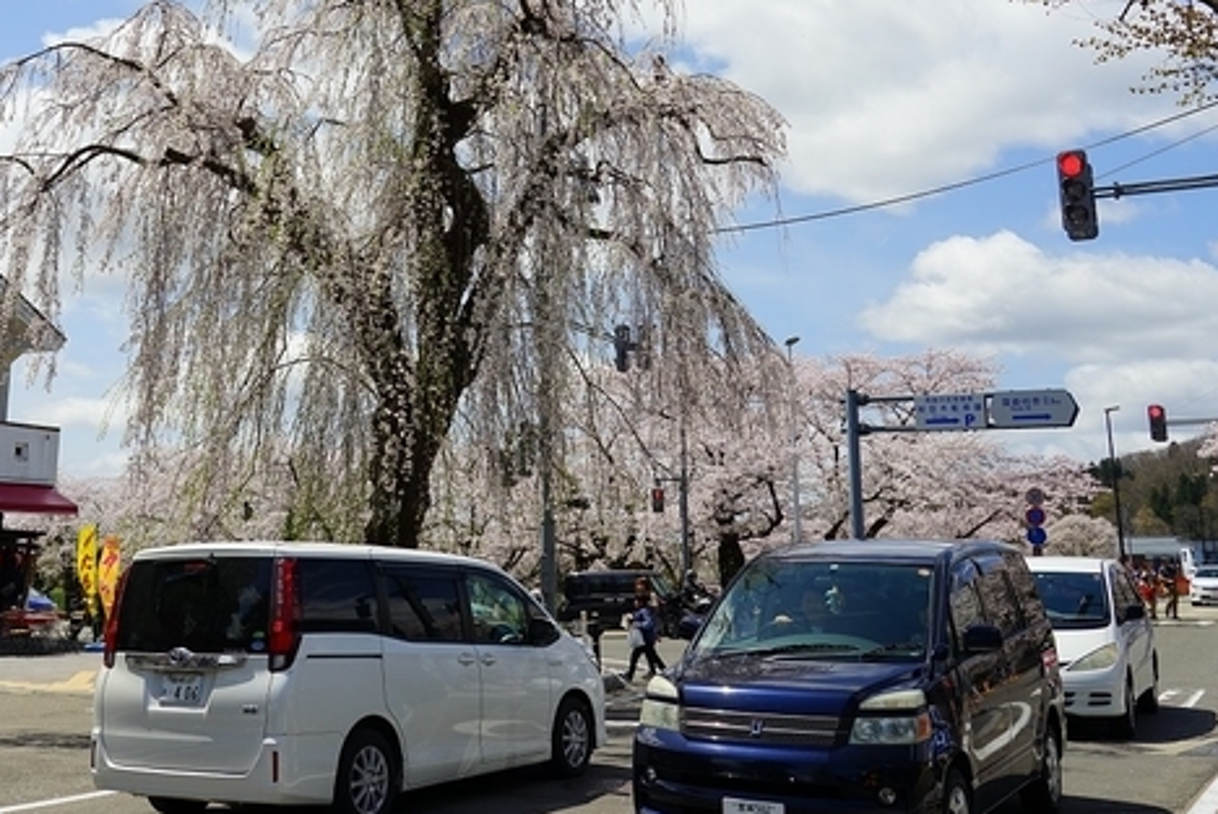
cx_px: 458
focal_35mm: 41
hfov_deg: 47.0
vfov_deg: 32.0
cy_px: 195
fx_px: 1388
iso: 100
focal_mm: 24
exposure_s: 1/350
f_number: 8
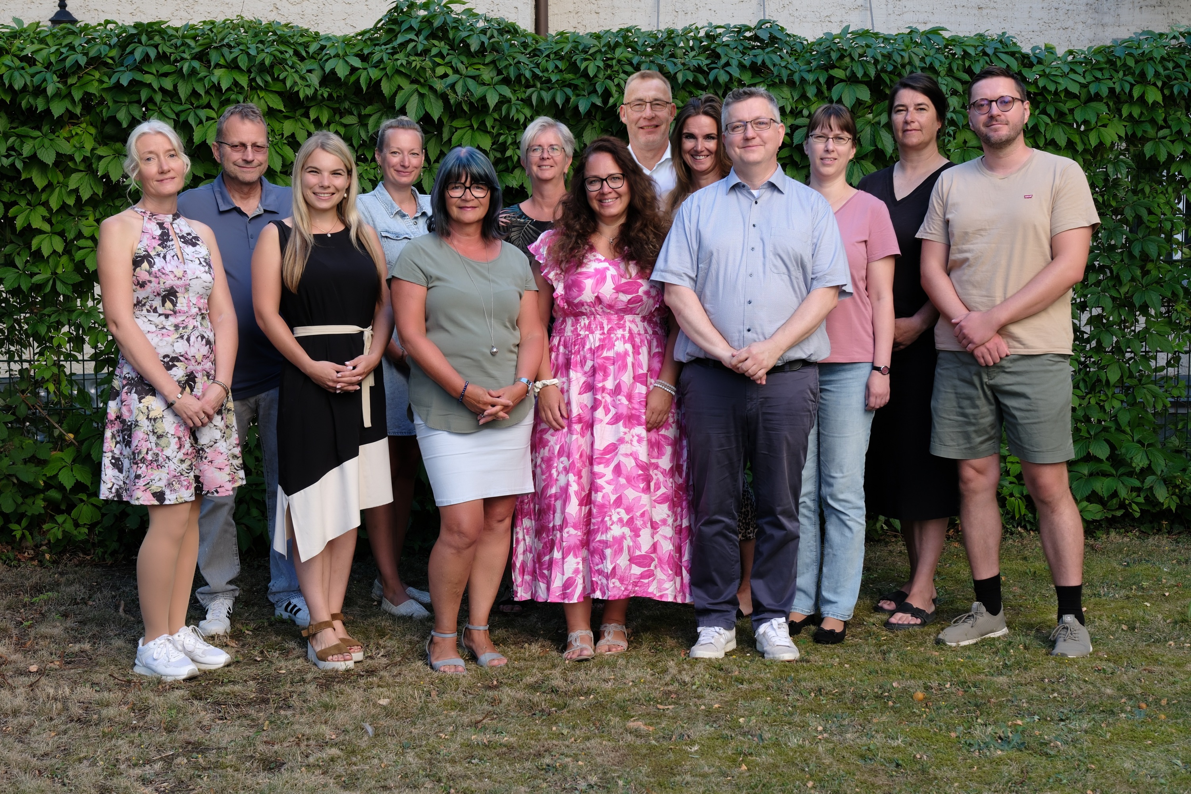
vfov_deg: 29.9
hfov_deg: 43.6
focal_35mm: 45
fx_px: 1489
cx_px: 596
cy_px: 397
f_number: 5.6
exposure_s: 1/60
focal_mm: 29.8
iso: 125
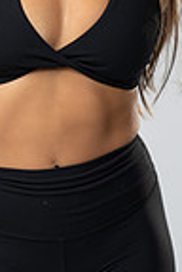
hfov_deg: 5.2
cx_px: 78
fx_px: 2015
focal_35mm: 267
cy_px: -11
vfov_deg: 7.7
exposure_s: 1/160
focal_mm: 85
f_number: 2.8
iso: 200
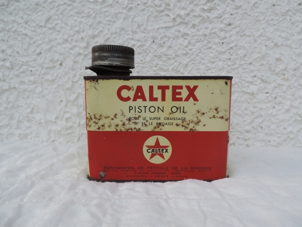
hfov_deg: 71.6
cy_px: 114
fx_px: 209
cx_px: 151
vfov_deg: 56.8
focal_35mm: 24
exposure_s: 1/500
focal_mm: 4.3
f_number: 3
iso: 80
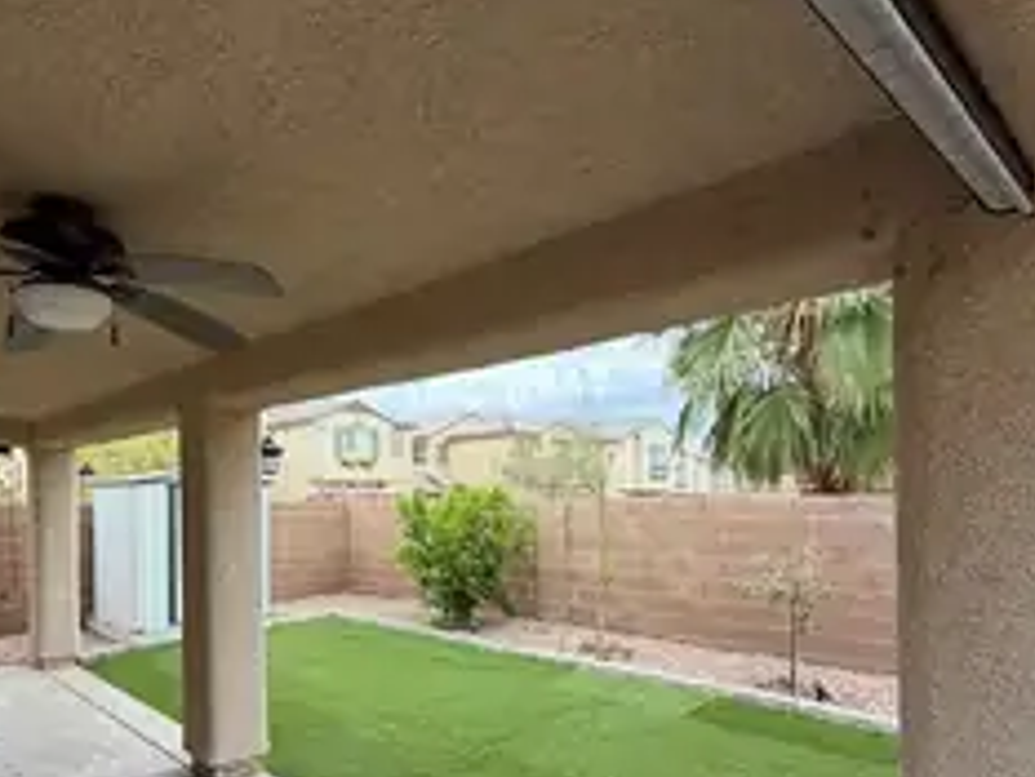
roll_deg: +0.3
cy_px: 502
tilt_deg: +0.1
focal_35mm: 24
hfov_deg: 70.2
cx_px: 378
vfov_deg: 55.9
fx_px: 718
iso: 50
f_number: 2.2
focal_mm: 2.22
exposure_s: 1/229
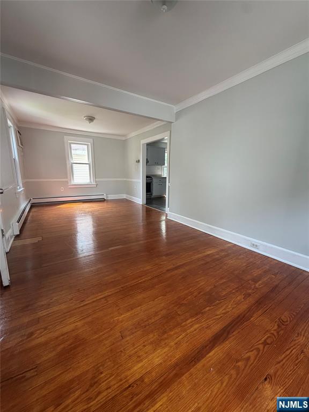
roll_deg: -1.4
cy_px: 206
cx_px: 154
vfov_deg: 102.1
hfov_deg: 85.7
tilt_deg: -11.9
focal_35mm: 14
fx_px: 167
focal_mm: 2.22
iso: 250
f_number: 2.2
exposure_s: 1/121
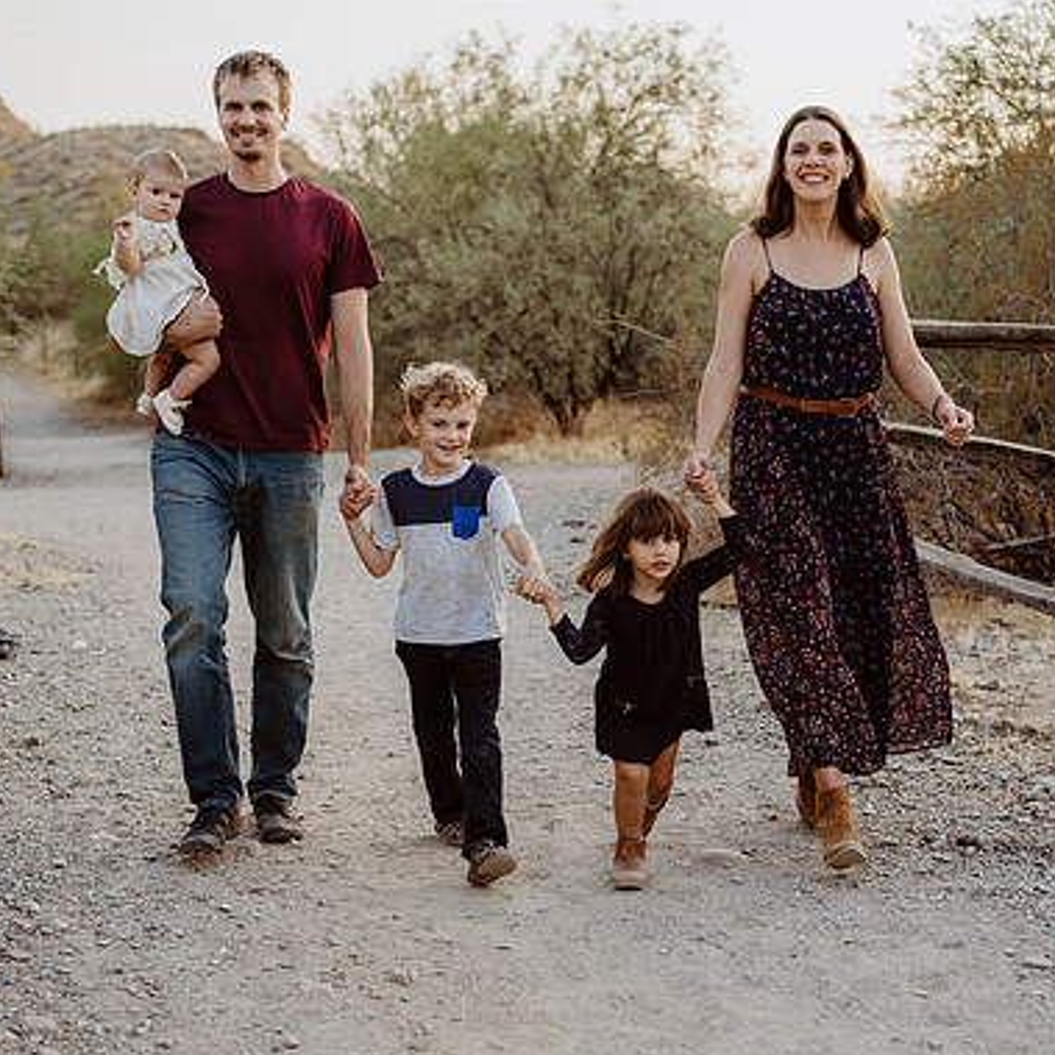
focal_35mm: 65
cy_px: 536
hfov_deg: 26.4
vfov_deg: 26.5
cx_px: 643
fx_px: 2241
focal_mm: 50
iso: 200
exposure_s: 1/400
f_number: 2.8
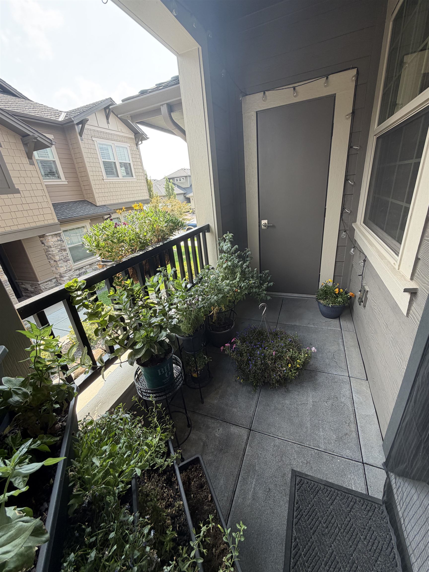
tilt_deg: -23.1
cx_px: 214
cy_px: 286
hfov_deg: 85.7
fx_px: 231
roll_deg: +5.5
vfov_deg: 102.1
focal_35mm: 14
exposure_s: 1/165
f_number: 2.2
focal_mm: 2.22
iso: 40
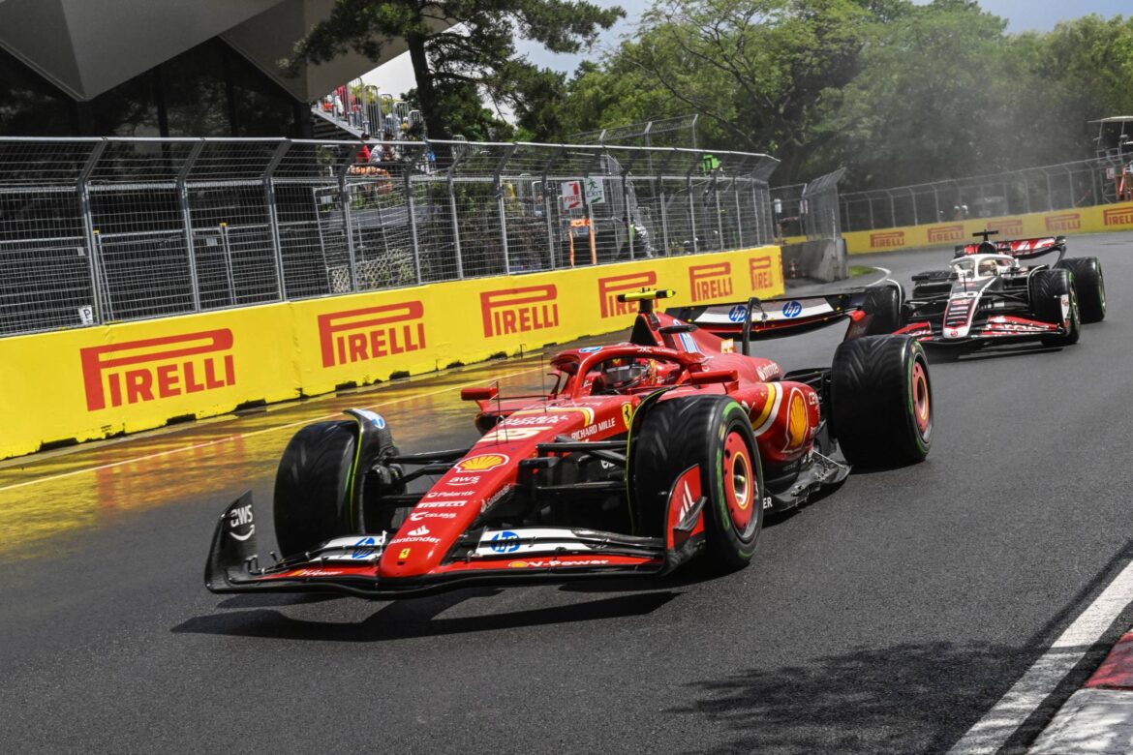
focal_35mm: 70
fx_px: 2203
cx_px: 566
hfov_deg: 28.8
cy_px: 378
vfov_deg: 19.5
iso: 1600
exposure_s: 1/1600
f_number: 10
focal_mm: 70
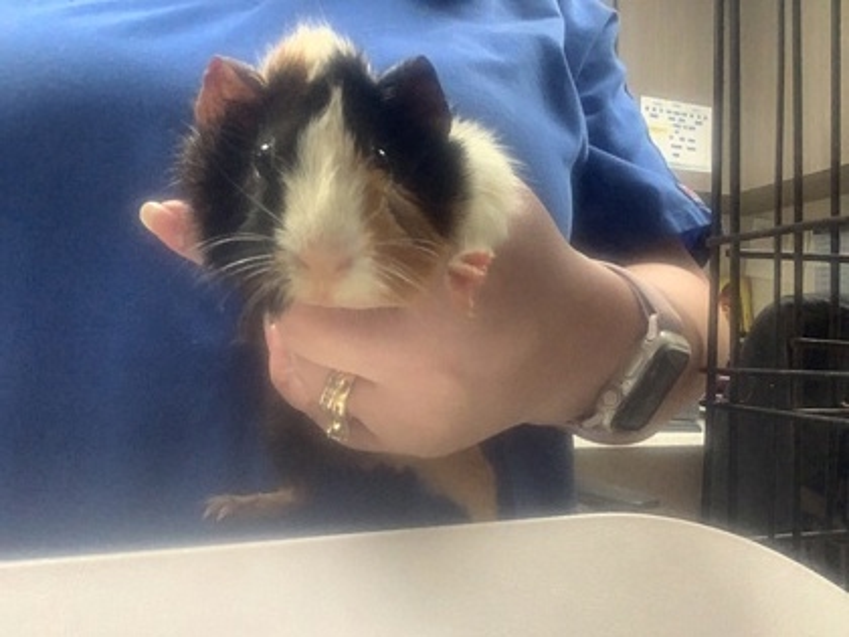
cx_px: 424
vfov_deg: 45.4
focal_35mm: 31
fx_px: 760
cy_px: 318
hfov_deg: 58.4
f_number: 2.4
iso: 320
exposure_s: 1/60
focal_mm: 2.15
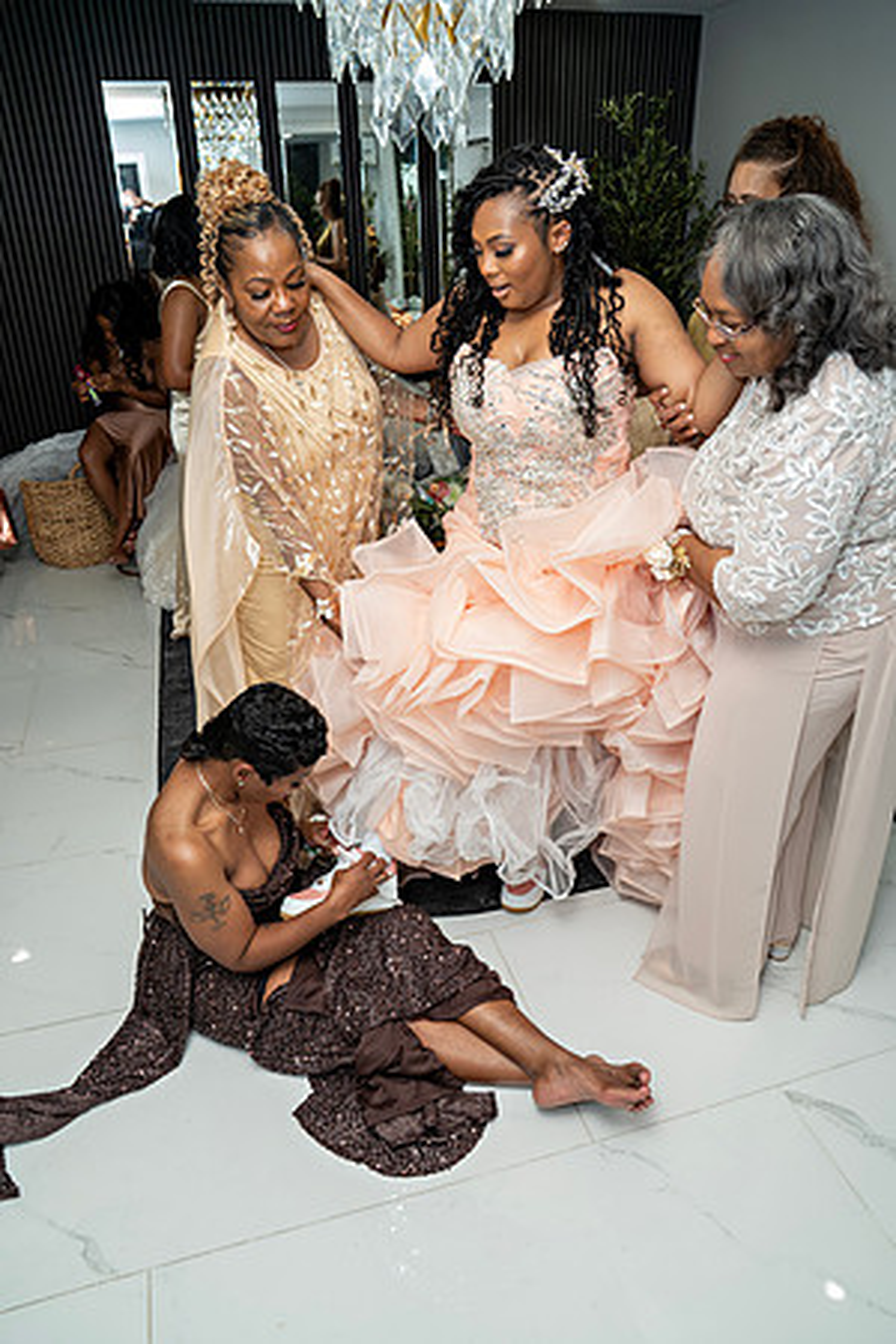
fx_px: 896
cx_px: 448
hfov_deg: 53.1
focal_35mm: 24
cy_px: 672
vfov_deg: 73.7
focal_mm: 24
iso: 640
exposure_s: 1/160
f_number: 4.5
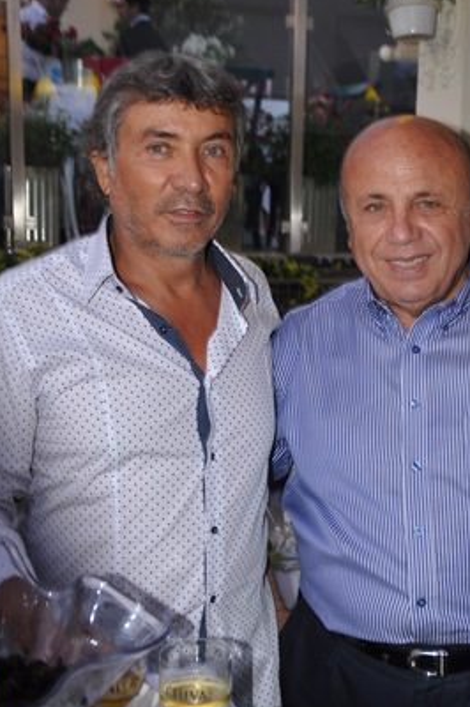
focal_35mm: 54
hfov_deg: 25.0
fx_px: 1059
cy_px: 405
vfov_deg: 36.8
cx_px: 285
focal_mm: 24
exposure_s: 1/60
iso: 400
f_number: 3.8
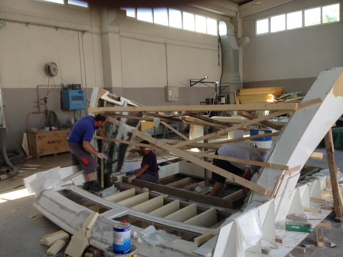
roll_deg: +1.4
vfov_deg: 42.9
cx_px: 172
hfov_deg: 55.4
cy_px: 128
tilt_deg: -6.0
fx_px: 327
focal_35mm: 33
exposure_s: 1/134
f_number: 2.4
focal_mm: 4.12
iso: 50
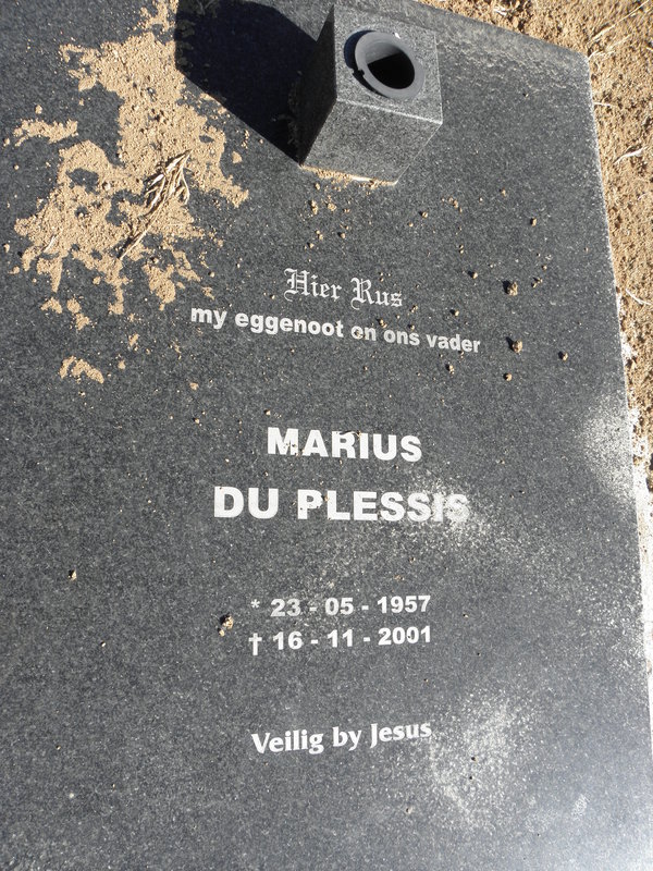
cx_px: 326
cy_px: 436
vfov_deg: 67.3
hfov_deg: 53.1
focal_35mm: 26
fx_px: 654
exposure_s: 1/160
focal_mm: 4.6
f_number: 5.6
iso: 64
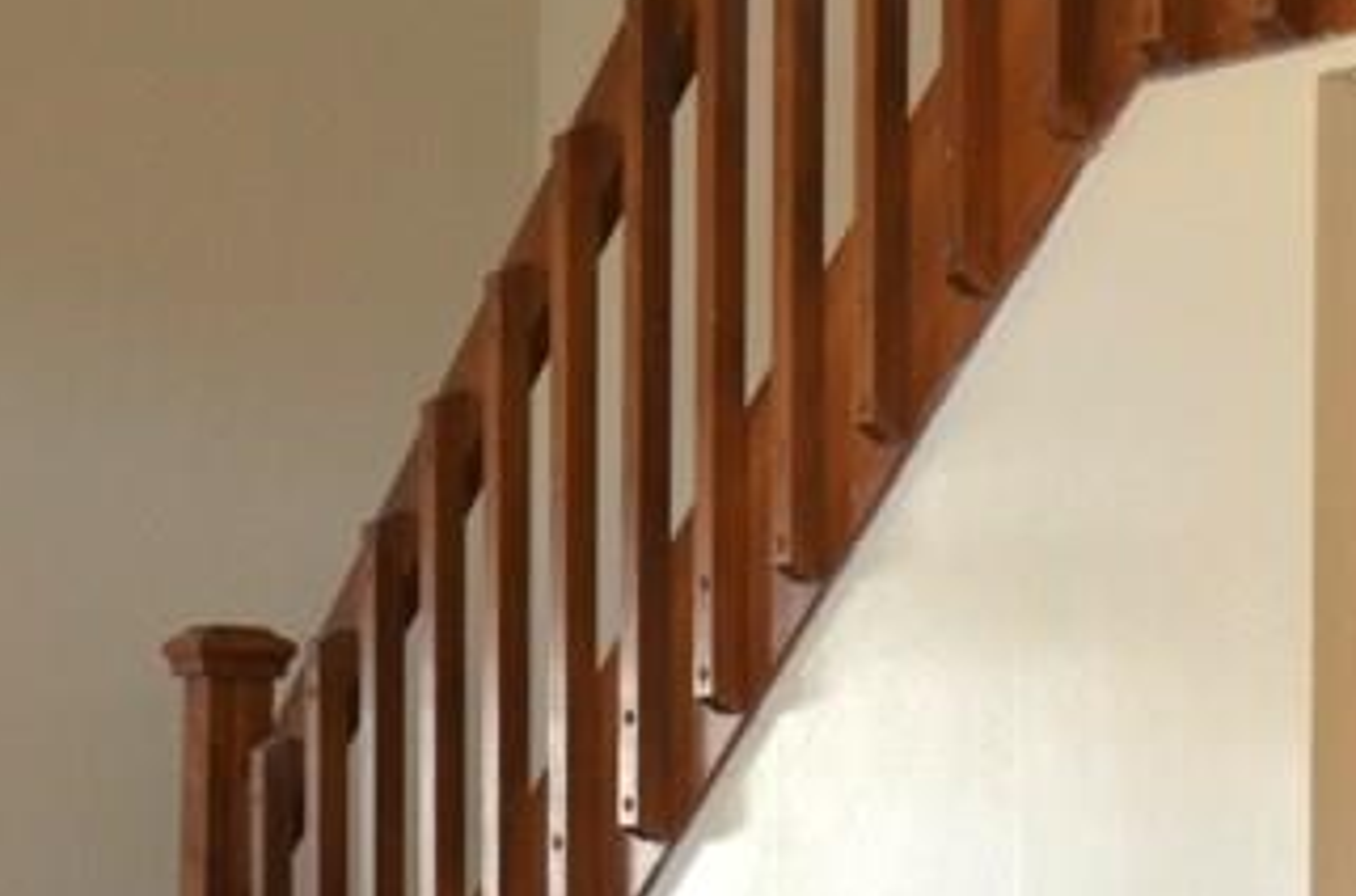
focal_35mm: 101
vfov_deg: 13.4
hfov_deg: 19.0
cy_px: 790
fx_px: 3778
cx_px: 1724
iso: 800
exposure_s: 1/60
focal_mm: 21
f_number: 4.5
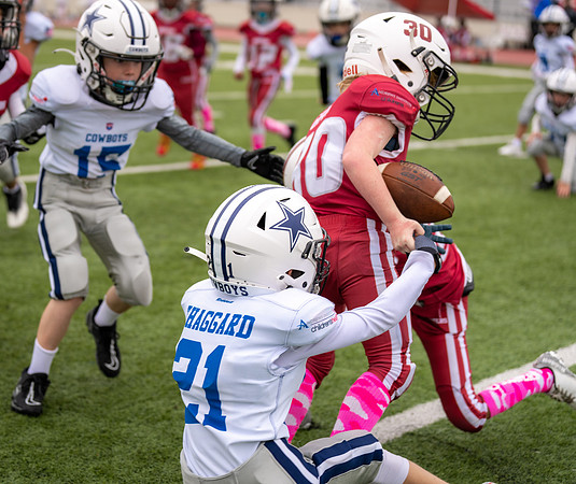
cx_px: 187
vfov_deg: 18.2
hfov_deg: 21.5
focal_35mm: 87
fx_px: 1512
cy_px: 225
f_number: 2.8
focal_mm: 70
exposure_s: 1/1250
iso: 160
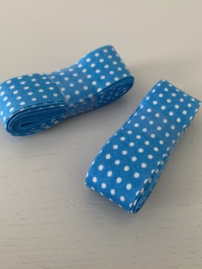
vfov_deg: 60.0
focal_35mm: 30
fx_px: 233
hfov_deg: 46.7
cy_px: 134
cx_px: 90
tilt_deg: -56.4
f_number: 1.8
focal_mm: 4.25
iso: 50
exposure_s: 1/121
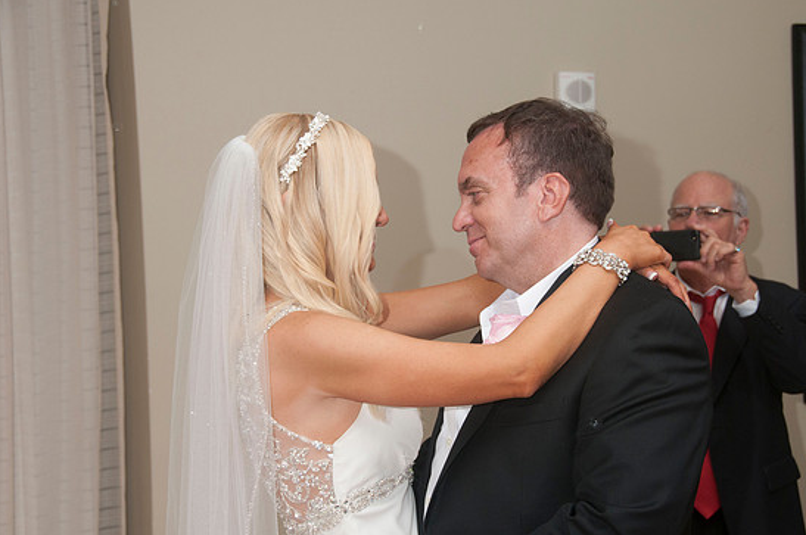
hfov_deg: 28.9
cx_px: 420
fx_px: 1565
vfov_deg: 19.4
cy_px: 278
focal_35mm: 70
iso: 400
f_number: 5.6
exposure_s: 1/60
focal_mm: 44
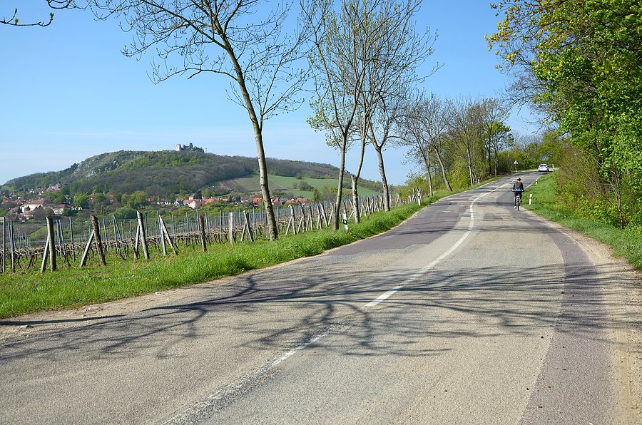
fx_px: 854
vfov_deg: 27.9
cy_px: 212
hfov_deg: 41.2
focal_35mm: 48
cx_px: 321
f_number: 5.6
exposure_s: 1/125
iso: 100
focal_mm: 32
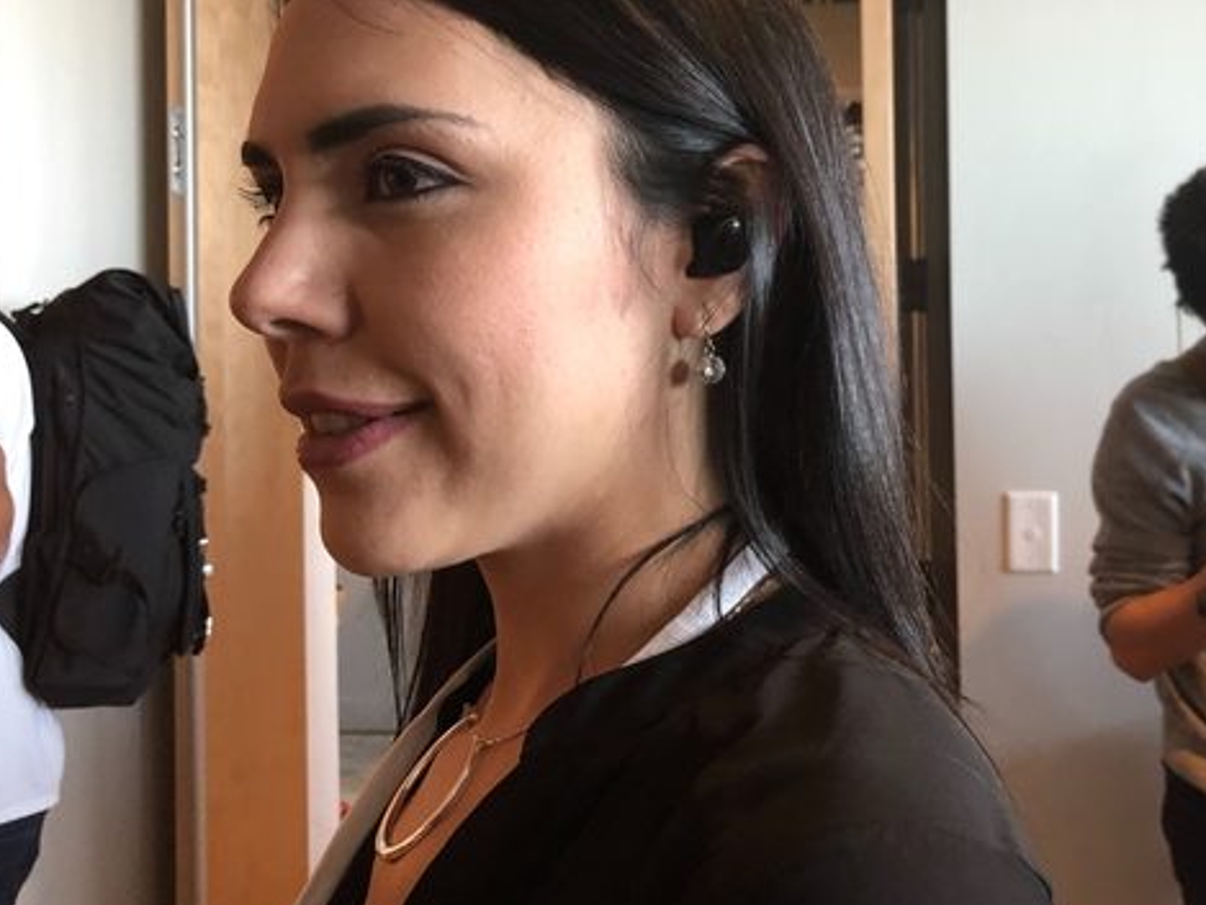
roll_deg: +0.7
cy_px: 280
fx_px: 1498
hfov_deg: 43.3
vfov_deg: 33.2
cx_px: 784
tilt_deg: -0.7
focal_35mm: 43
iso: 64
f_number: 1.8
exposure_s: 1/15
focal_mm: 3.99
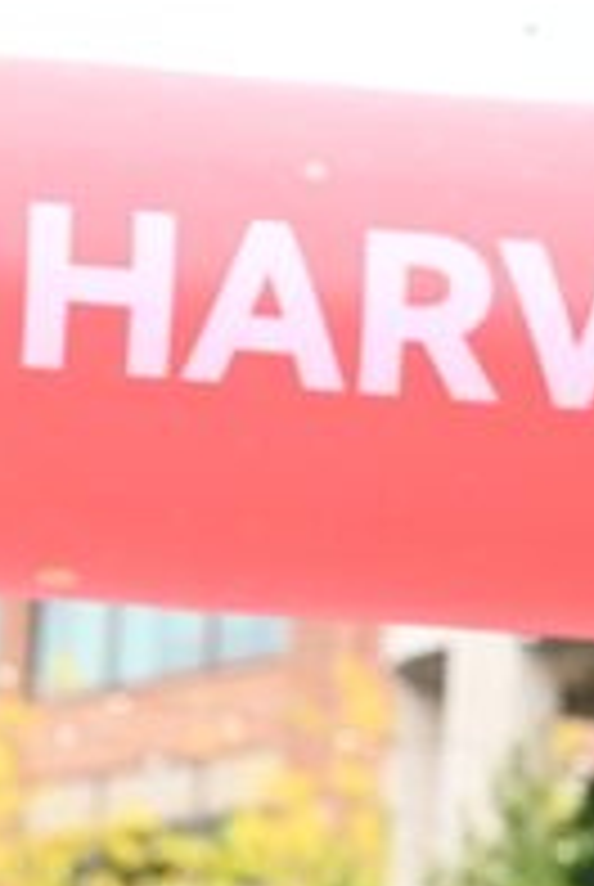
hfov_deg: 5.5
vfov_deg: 8.2
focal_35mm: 248
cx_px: -20
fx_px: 6116
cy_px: 1025
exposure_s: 1/1600
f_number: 2.8
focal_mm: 89
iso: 640
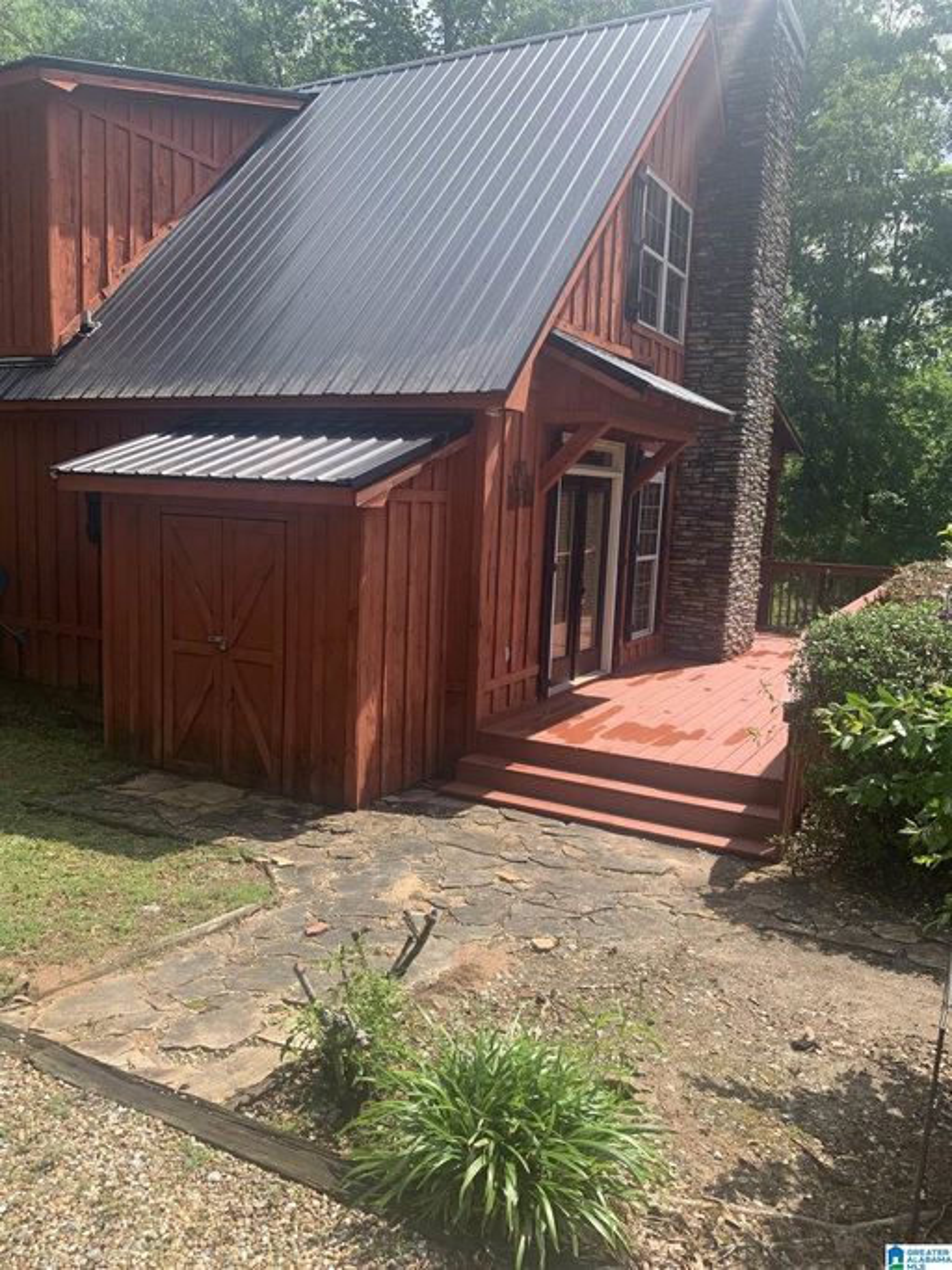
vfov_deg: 67.3
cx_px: 476
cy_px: 635
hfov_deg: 53.0
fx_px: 954
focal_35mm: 26
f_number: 1.8
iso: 25
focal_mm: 4.25
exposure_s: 1/1100
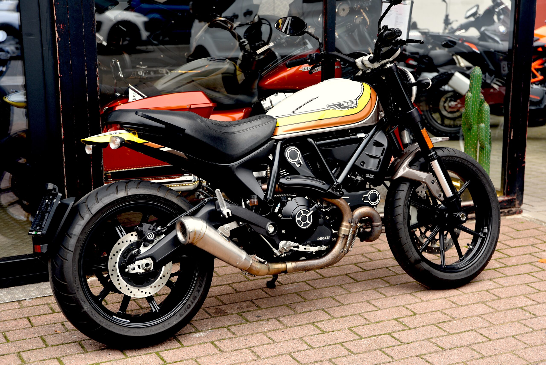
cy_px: 182
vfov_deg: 21.9
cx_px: 273
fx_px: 941
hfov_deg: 32.4
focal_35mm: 62
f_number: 4
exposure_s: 1/60
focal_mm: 62
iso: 200
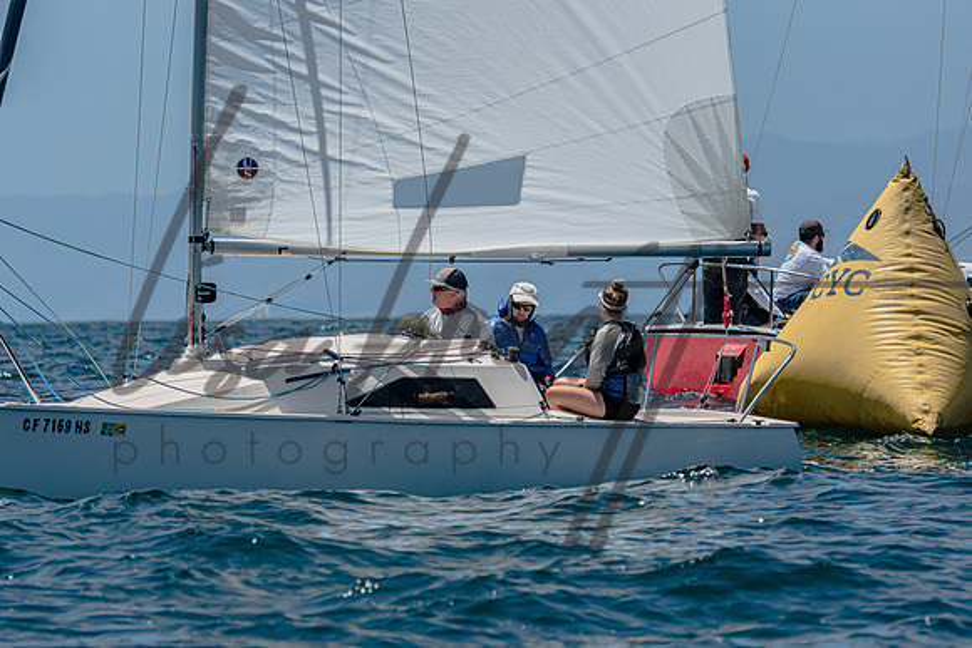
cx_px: 486
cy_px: 324
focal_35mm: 315
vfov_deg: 4.4
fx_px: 8507
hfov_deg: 6.5
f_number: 5.3
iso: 200
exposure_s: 1/2000
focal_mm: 210
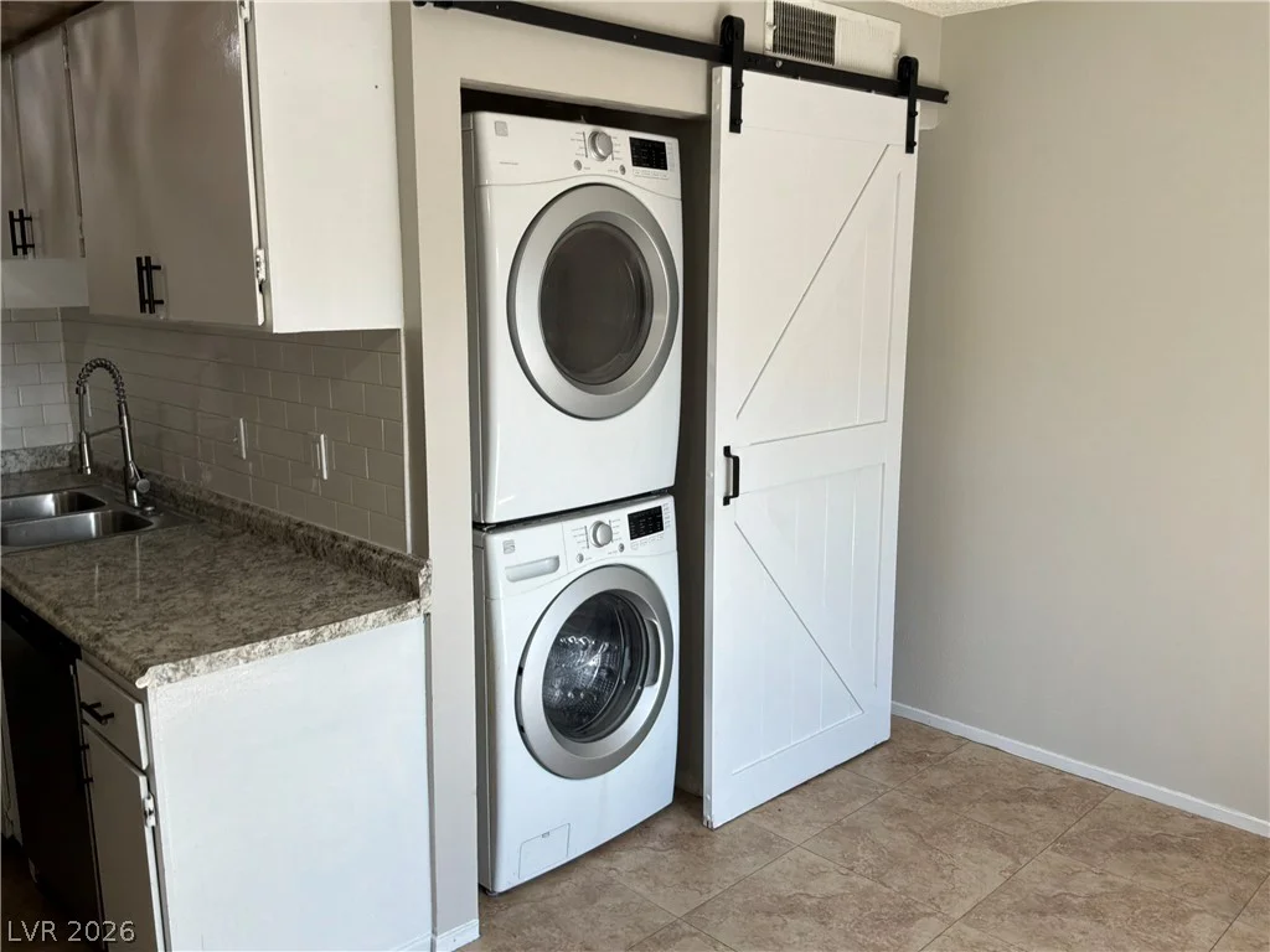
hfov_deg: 63.4
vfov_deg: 49.7
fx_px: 1027
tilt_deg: -9.6
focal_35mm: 28
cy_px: 476
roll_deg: +0.2
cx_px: 635
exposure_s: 1/120
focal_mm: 3
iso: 32
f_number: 1.8
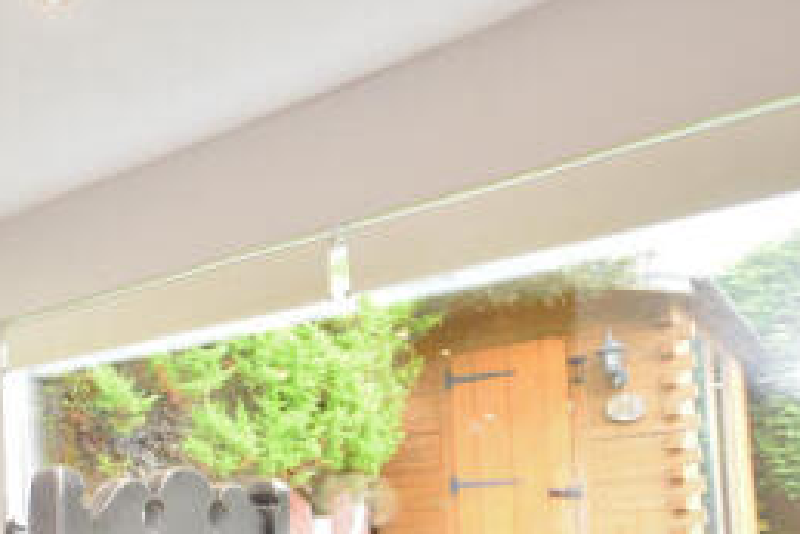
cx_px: 17
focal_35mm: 38
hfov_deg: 44.0
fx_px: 845
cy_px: 520
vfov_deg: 32.6
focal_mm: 10
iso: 100
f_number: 4.5
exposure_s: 1/8
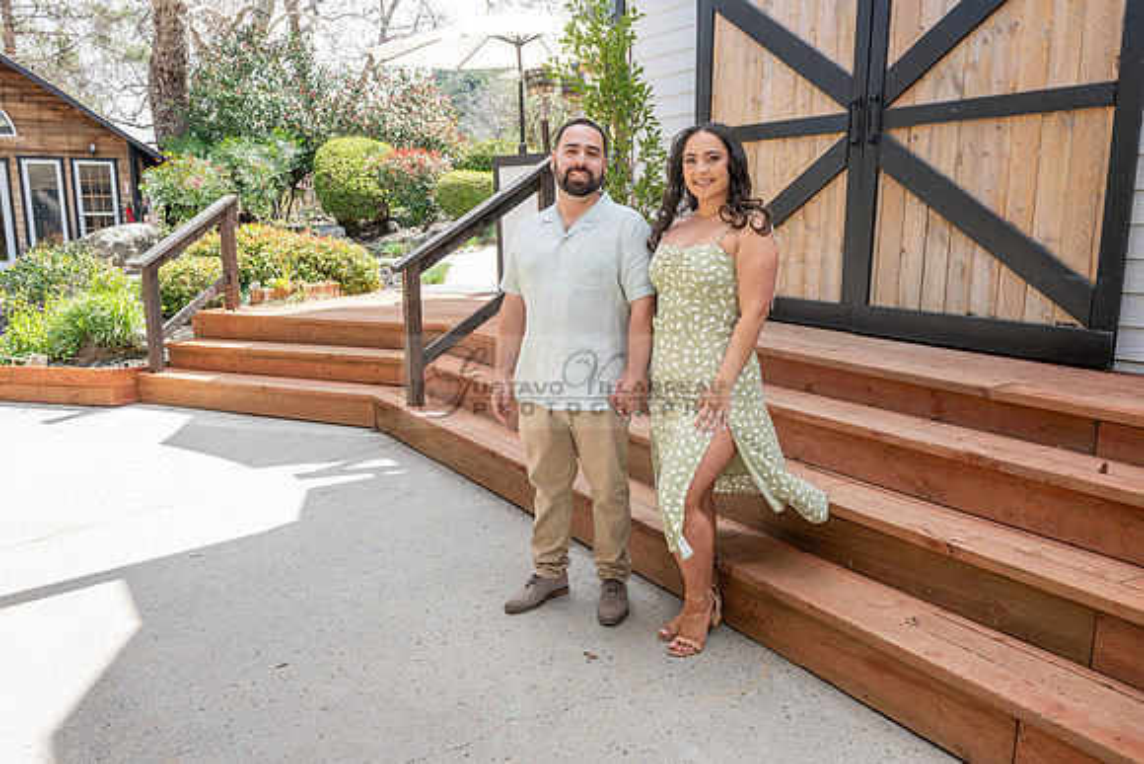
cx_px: 572
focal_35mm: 28
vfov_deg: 46.4
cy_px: 382
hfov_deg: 65.5
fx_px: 890
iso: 200
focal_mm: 28
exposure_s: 1/160
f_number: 8
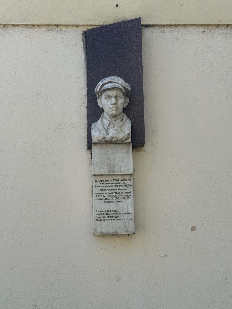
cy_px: 154
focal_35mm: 48
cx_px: 116
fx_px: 429
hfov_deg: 30.3
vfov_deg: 39.7
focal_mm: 6.76
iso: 80
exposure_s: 1/2577
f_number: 1.78
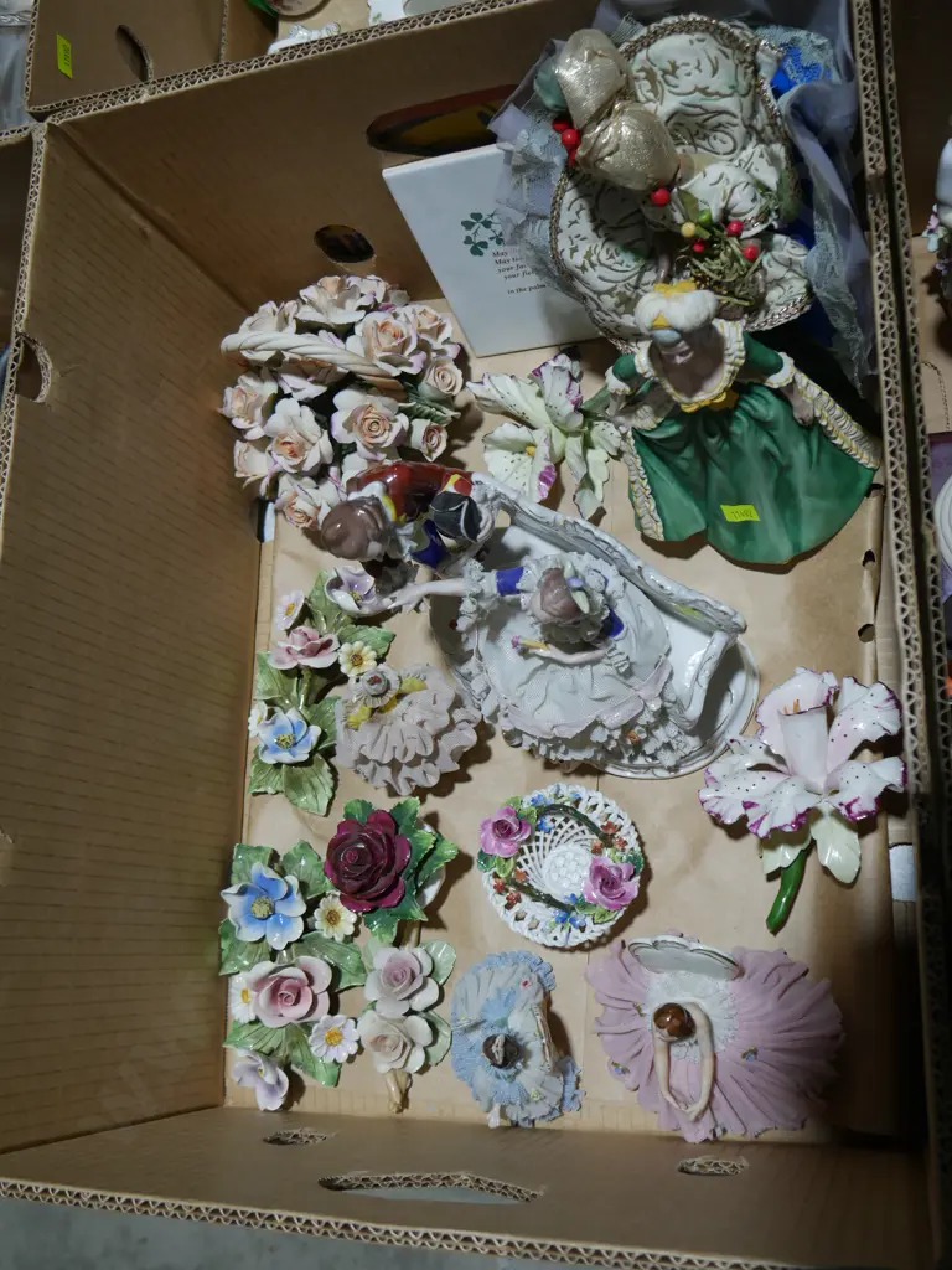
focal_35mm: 34
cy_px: 635
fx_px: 1247
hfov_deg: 41.8
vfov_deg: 54.0
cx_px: 476
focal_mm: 17
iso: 200
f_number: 4
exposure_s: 1/100
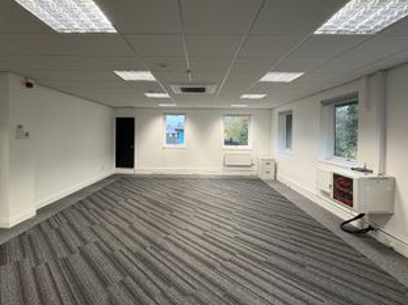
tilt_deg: -0.5
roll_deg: -0.3
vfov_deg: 71.3
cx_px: 197
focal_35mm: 18
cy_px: 136
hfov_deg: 87.7
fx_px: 212
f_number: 2.2
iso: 125
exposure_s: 1/50
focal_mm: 2.22
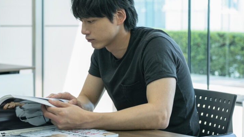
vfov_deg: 13.9
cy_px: 36
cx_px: 129
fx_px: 563
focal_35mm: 87
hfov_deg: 24.5
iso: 200
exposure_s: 1/160
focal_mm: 50
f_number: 3.2
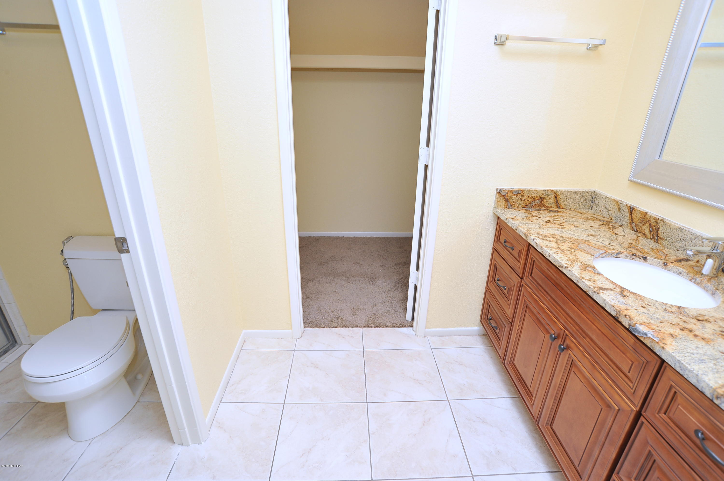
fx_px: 362
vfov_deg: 67.3
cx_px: 362
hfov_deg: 90.0
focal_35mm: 18
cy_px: 240
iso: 640
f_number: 8
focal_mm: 18
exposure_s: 1/40
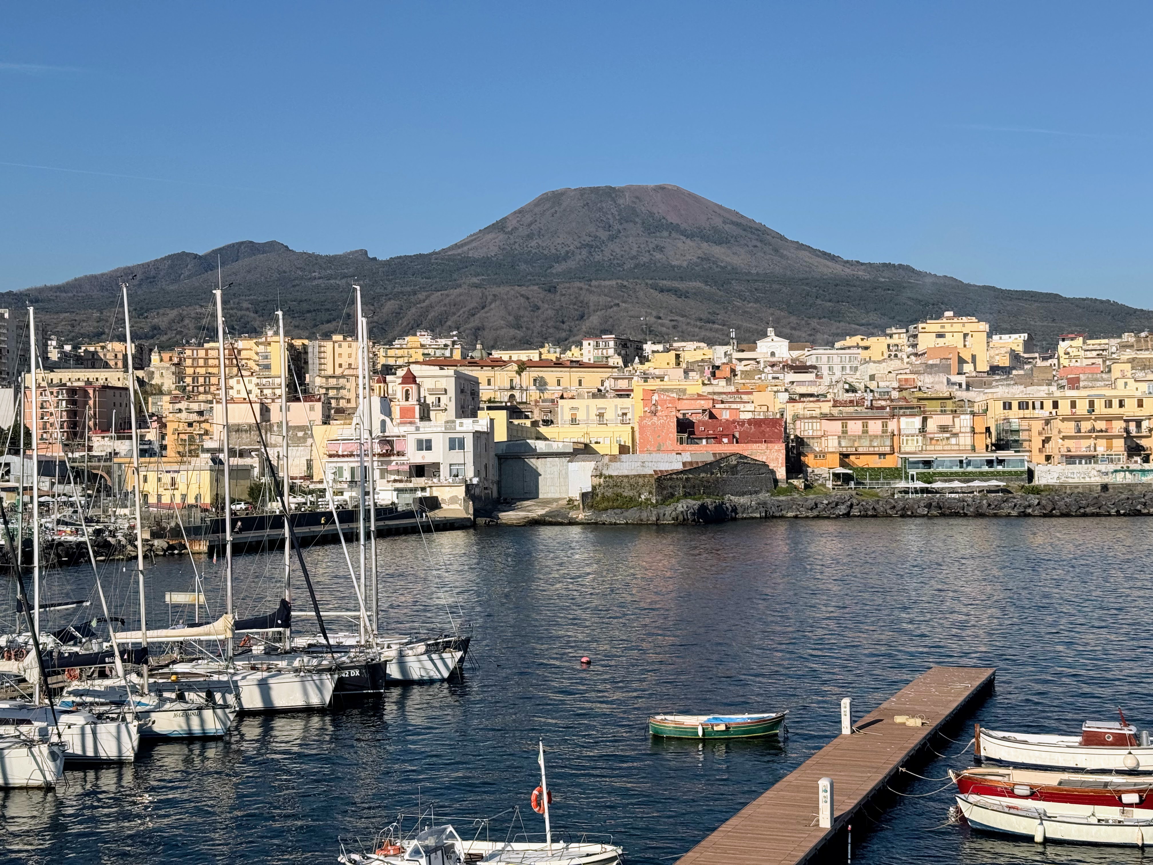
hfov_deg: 39.7
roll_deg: +1.6
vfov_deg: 30.3
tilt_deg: +1.1
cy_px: 432
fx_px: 1599
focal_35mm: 48
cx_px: 576
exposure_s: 1/7937
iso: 64
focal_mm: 6.76
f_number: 1.78
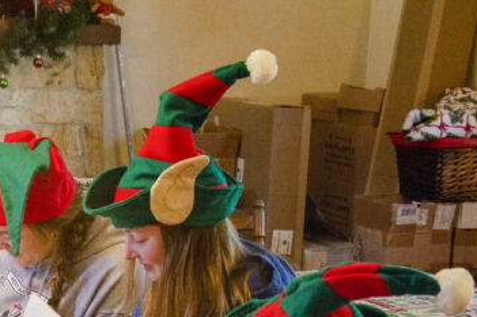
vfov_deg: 12.8
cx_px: 170
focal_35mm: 105
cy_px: 337
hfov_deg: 19.4
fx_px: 1389
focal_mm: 32
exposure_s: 1/80
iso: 1250
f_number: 6.3
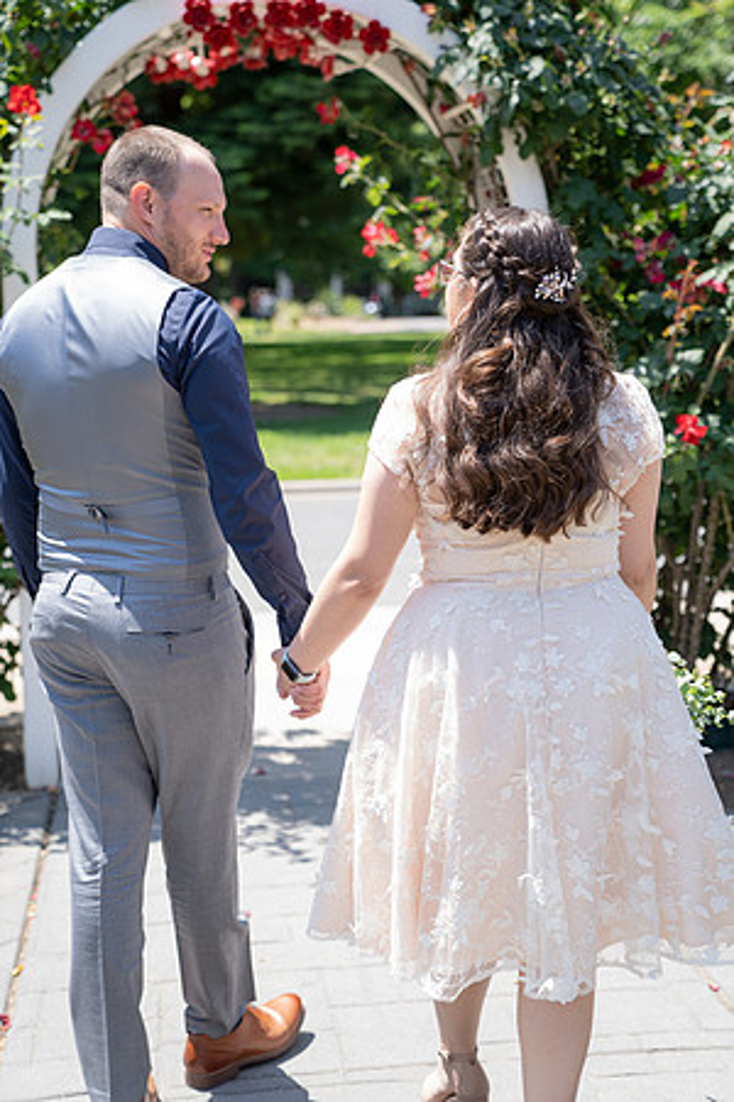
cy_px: 551
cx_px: 367
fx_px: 1713
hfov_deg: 24.2
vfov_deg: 35.6
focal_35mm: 56
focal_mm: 56
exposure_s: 1/320
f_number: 2.8
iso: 100
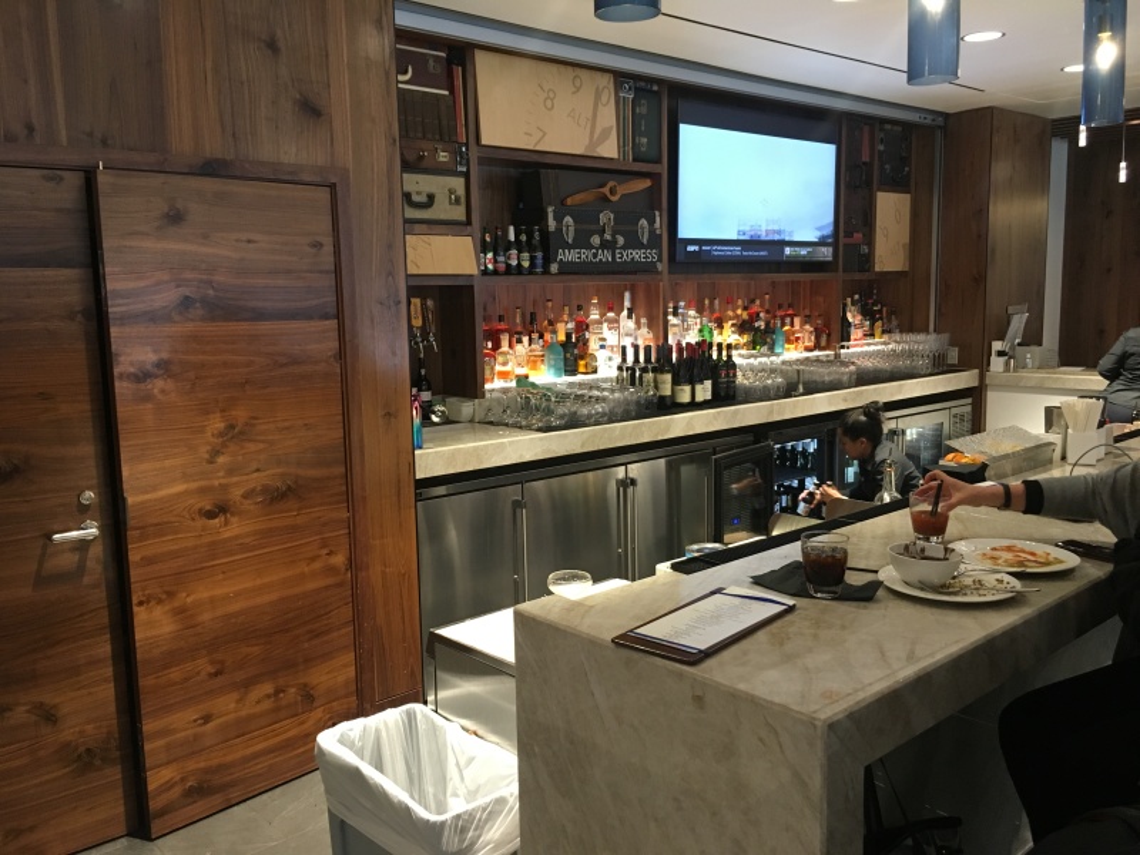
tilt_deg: -8.2
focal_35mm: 29
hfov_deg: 61.7
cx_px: 570
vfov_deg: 48.2
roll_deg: +1.4
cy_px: 428
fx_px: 955
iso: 125
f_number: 2.2
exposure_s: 1/30
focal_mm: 4.15
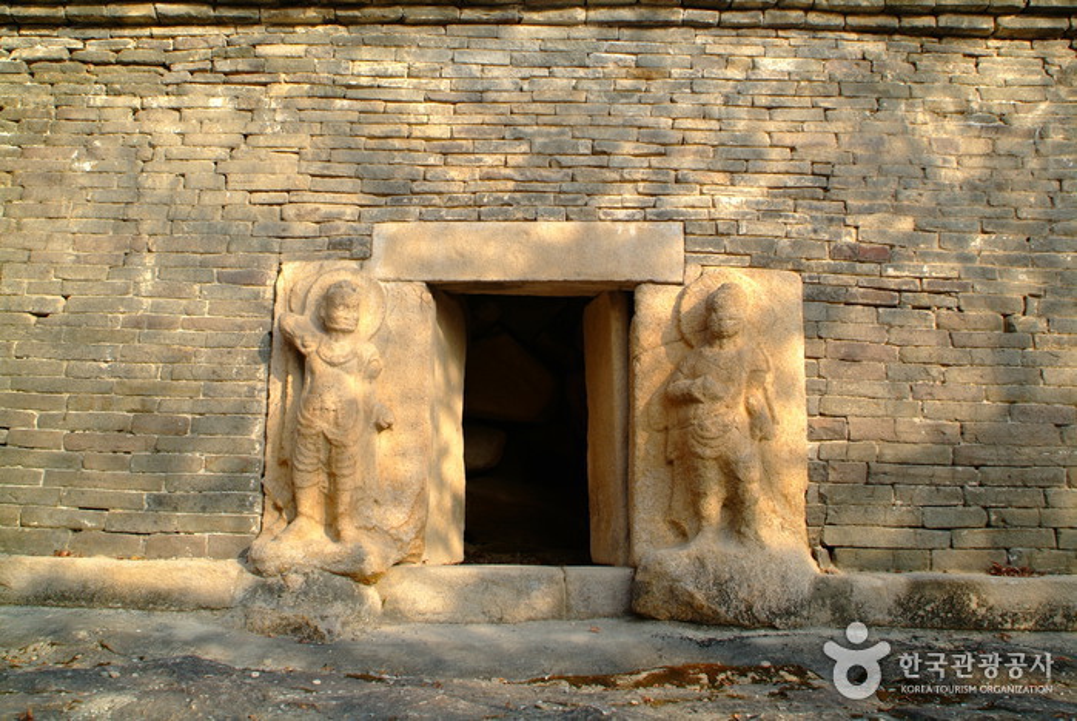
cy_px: 360
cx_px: 538
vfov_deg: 43.7
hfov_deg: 61.9
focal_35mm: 30
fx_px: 899
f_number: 5.6
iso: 100
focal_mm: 20
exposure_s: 1/125
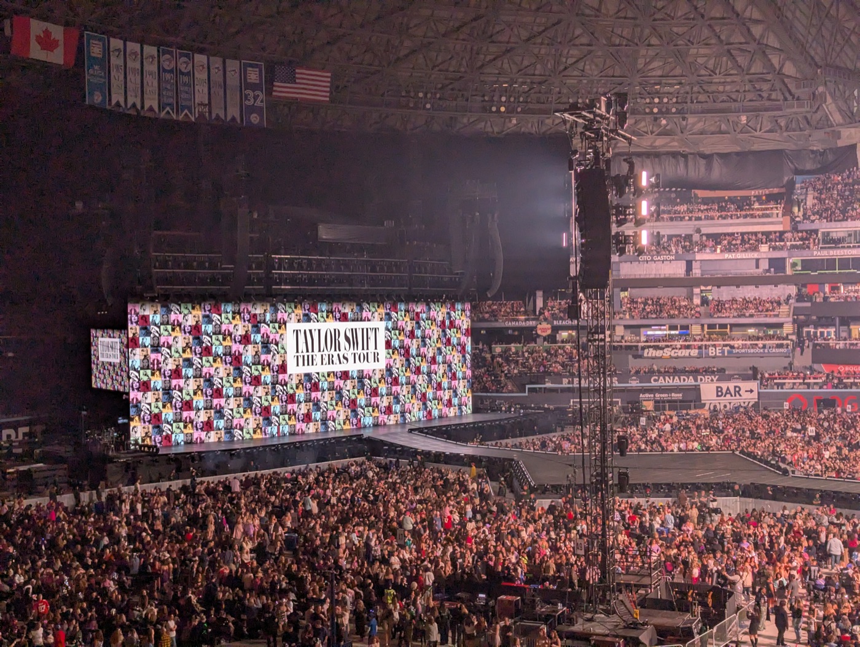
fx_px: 1194
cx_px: 430
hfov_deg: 39.6
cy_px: 324
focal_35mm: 48
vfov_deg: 30.3
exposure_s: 1/211
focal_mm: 6.81
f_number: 1.85
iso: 241
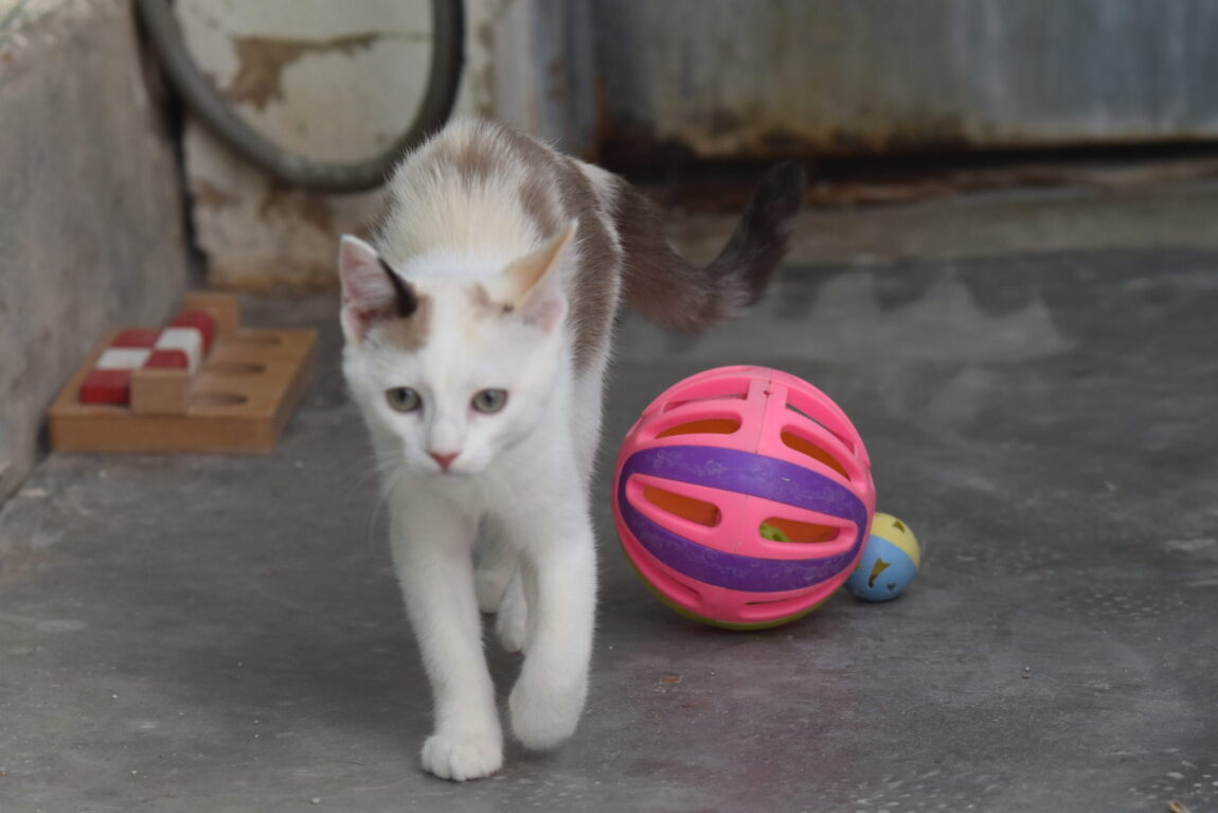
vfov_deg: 10.8
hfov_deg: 16.1
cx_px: 609
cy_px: 406
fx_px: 4314
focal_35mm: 128
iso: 720
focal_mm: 85
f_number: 4
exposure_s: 1/1000
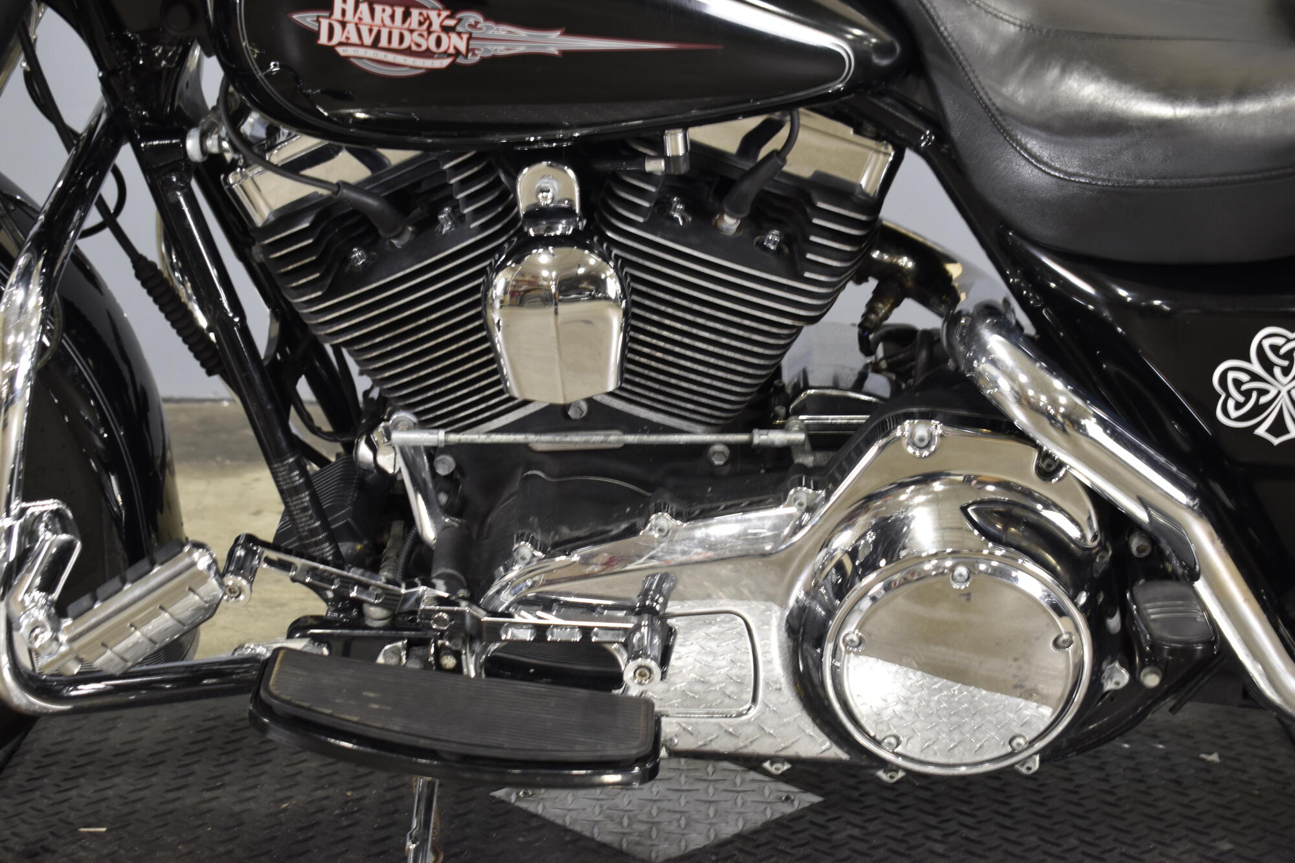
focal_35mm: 72
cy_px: 432
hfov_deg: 28.1
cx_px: 648
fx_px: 2590
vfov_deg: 18.9
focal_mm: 48
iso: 400
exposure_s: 1/8
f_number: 5.3
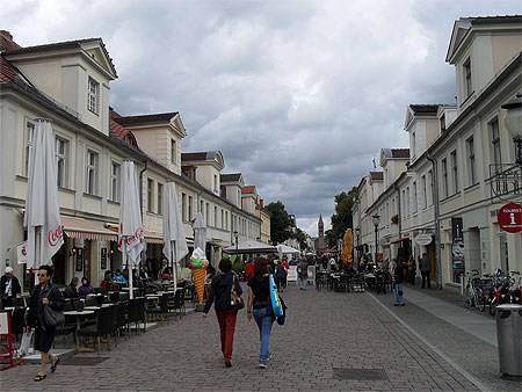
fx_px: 528
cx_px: 261
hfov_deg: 52.6
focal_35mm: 35
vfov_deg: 40.7
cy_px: 196
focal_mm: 6.3
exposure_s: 1/180
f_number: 8.4
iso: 100
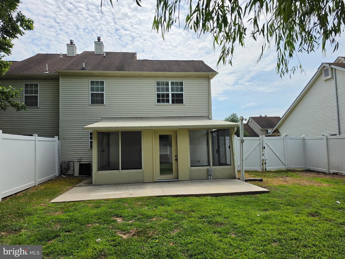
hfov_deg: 73.9
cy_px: 130
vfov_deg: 58.9
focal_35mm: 23
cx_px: 172
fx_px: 229
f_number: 1.4
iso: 40
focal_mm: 6.5
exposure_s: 1/7939
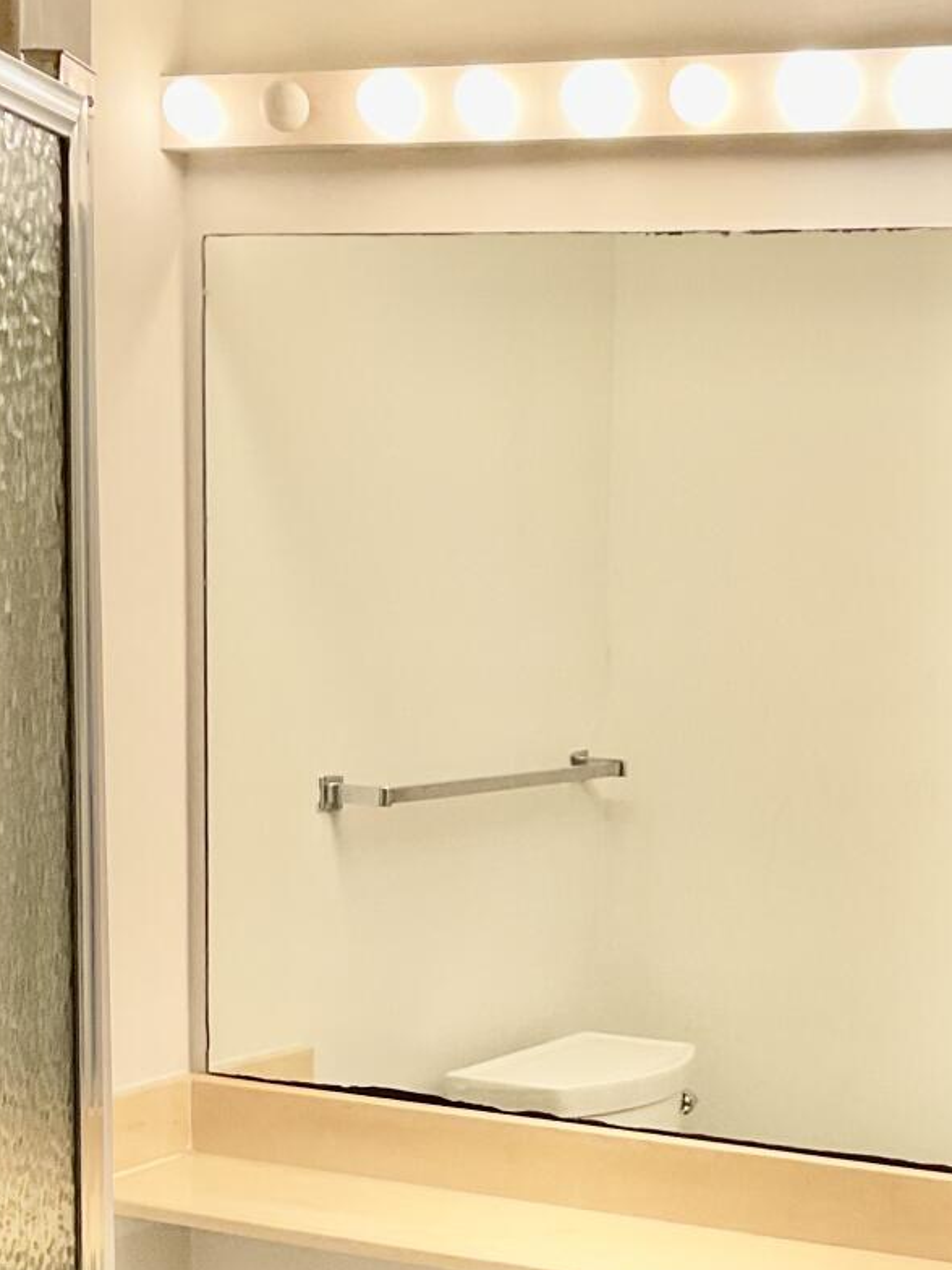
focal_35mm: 74
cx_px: 708
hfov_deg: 19.8
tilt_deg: -13.0
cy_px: 1197
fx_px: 2714
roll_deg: -2.3
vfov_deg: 25.3
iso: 80
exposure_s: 1/60
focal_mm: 3
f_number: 1.8
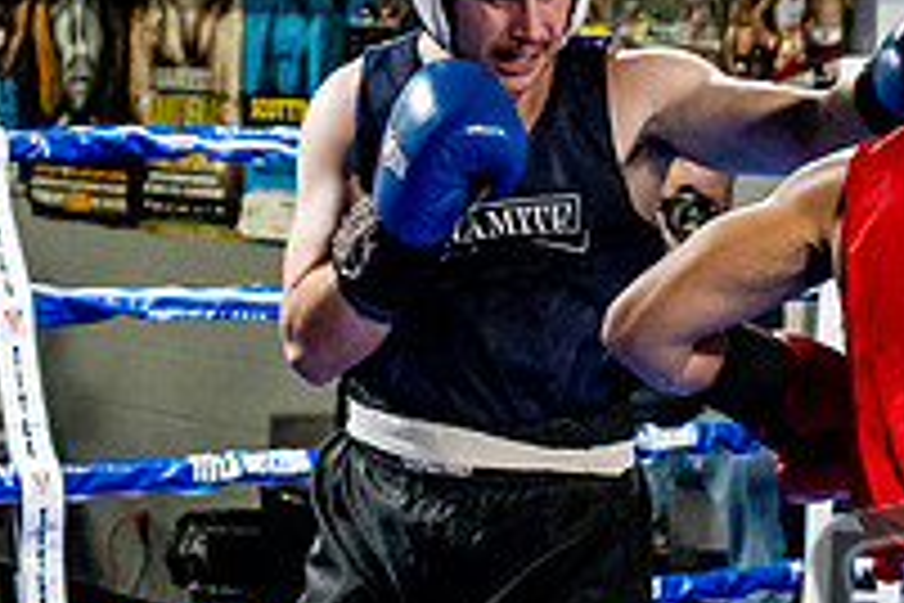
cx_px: 823
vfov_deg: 9.1
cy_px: 592
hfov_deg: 13.6
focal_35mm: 150
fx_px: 3766
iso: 5000
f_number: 2.8
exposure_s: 1/800
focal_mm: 35
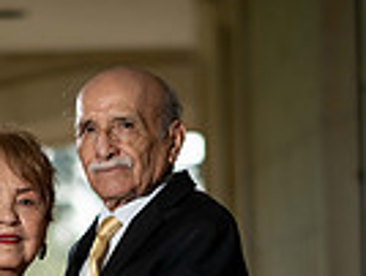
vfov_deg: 5.4
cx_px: 79
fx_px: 2902
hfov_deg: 7.2
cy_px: 516
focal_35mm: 274
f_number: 2.2
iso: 200
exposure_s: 1/1000
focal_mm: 85
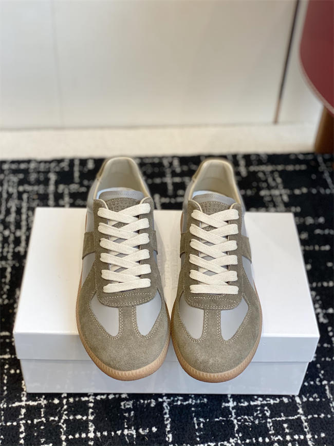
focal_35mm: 52
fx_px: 669
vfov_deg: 36.8
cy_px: 223
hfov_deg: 28.0
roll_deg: -4.2
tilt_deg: -42.8
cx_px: 167
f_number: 2
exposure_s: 1/122
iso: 64
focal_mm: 6
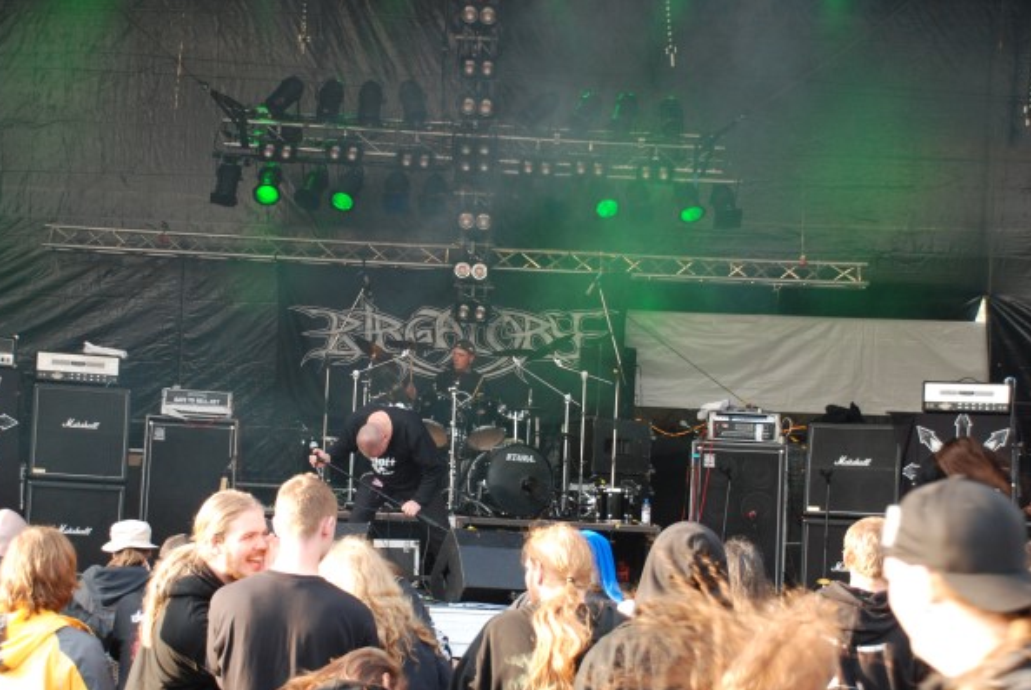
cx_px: 476
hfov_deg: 22.8
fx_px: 2552
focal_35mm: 89
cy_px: 408
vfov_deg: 15.4
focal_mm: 44
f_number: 5
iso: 400
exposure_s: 1/100
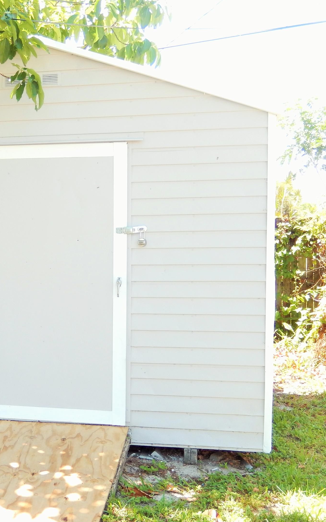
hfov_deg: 23.8
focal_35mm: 53
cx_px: 33
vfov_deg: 38.2
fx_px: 753
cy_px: 265
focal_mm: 6.5
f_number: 4
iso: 180
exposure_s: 1/125
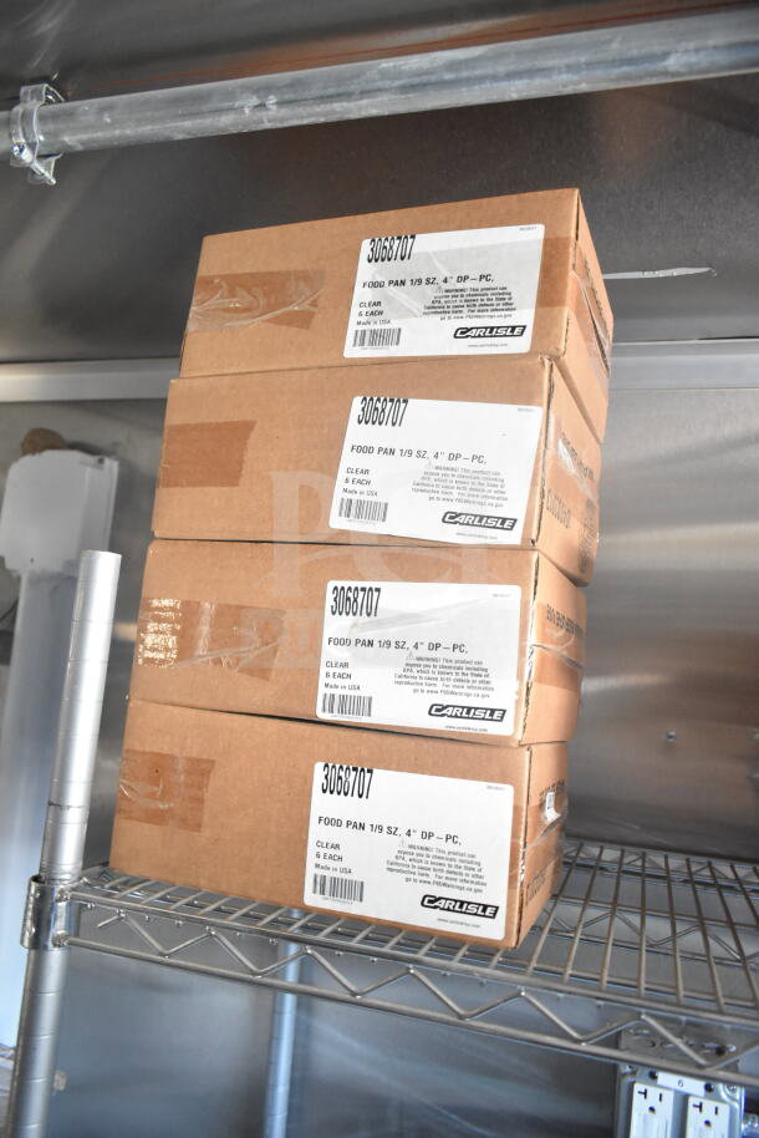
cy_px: 569
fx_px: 853
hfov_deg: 48.0
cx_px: 380
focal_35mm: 27
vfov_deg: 67.4
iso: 3200
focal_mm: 18
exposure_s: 1/30
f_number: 3.5
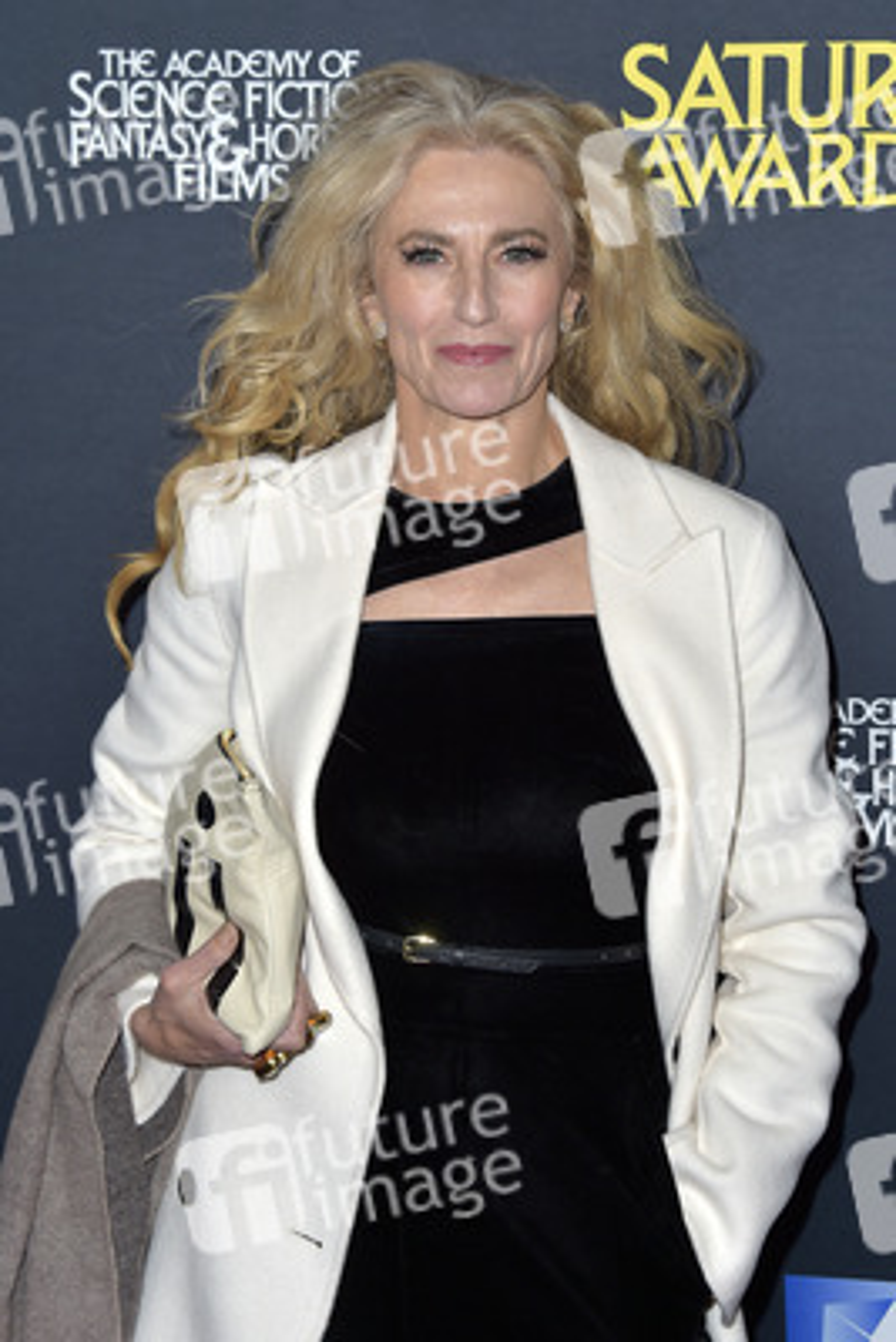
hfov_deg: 20.0
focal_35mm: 68
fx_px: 2536
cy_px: 671
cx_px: 448
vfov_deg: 29.6
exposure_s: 1/250
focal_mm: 68
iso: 250
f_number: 6.3
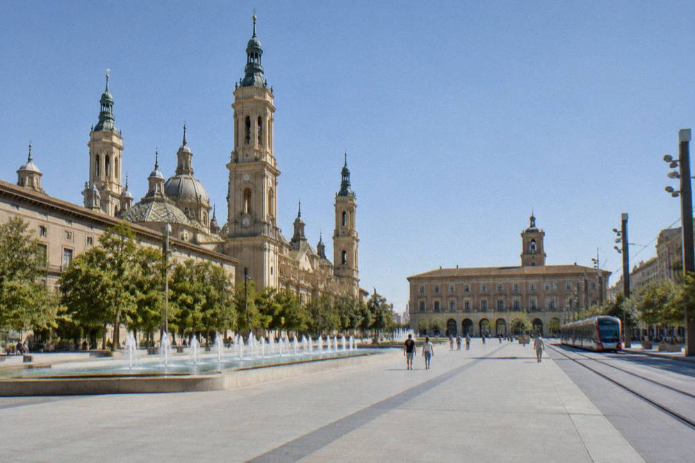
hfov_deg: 41.9
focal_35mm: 47
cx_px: 348
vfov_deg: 28.6
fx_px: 907
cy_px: 232
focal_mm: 47
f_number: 7.1
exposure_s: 1/1000
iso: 320
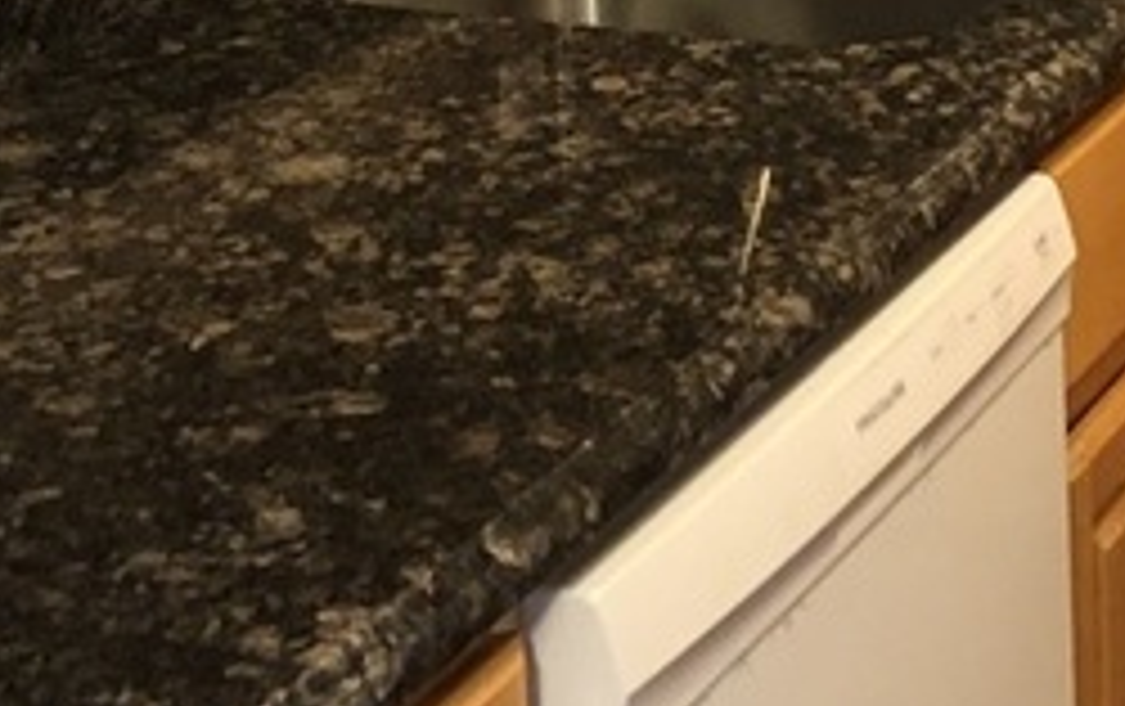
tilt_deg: -10.8
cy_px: -400
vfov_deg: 9.9
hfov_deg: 16.2
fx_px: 3930
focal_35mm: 128
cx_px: 932
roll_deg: +0.3
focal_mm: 3.99
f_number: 1.8
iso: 80
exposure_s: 1/15
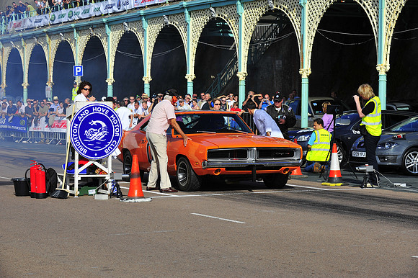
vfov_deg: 12.4
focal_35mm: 110
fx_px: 1276
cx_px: 209
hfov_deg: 18.6
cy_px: 139
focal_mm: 110
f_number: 10
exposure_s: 1/1250
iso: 400
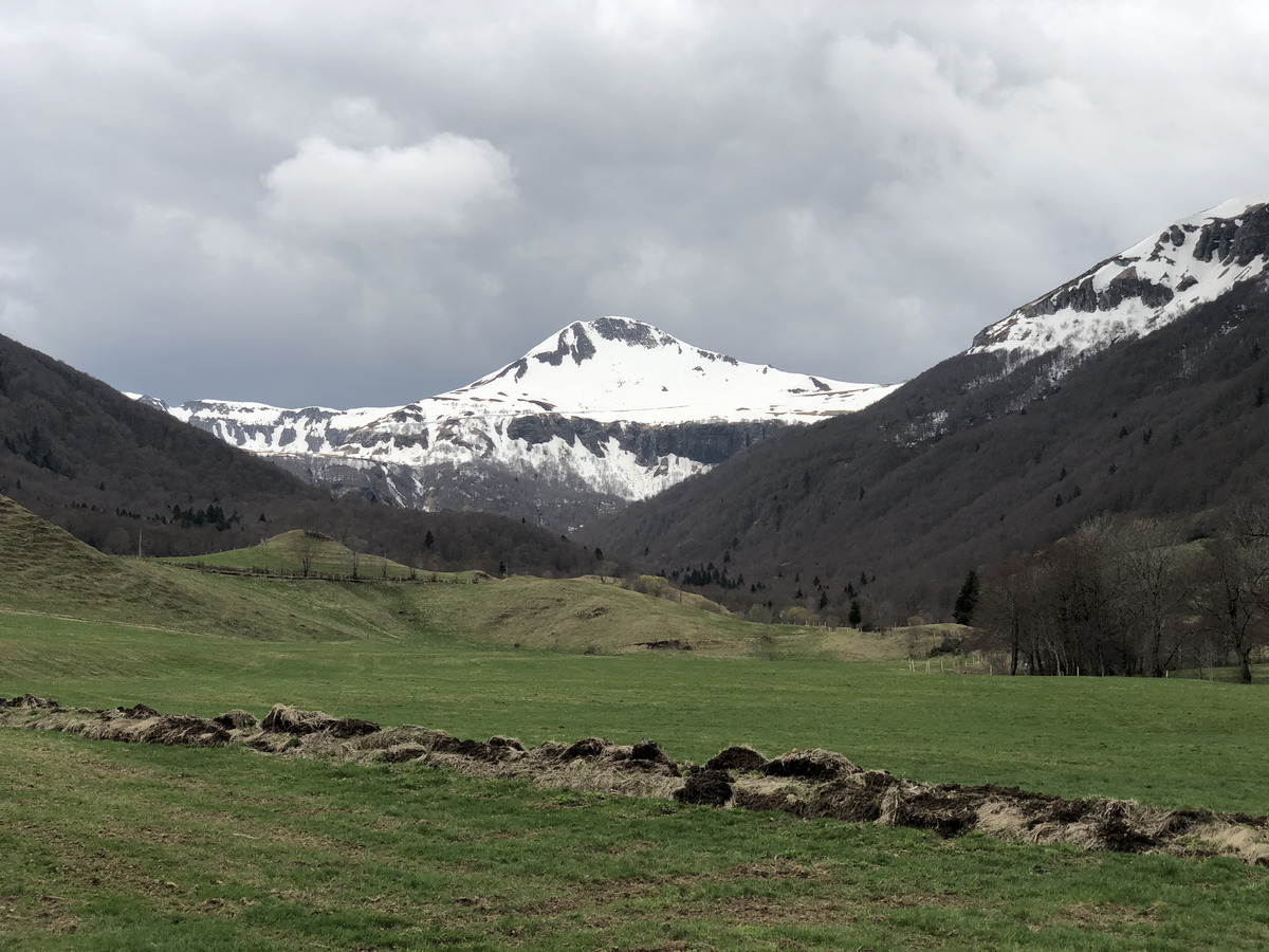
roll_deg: +1.1
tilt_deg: +6.5
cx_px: 634
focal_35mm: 52
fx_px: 1906
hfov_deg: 36.8
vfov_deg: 28.0
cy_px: 476
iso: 16
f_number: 2.4
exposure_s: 1/774
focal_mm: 6
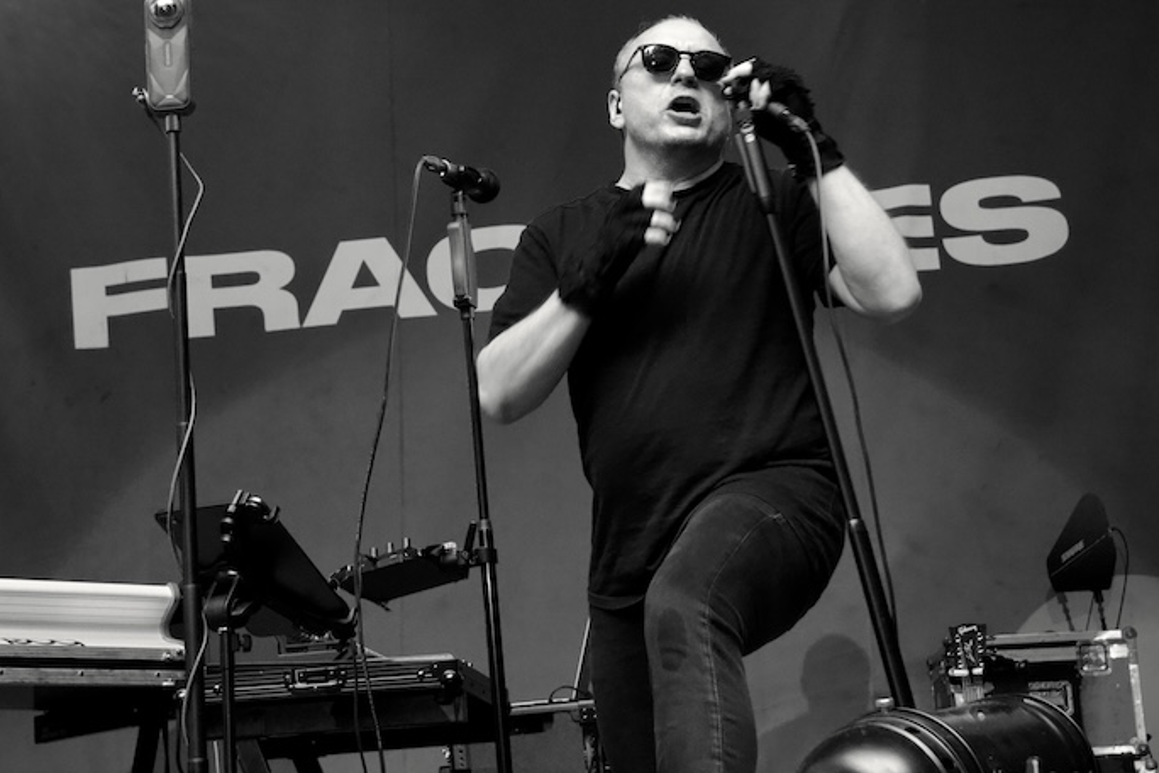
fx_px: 2543
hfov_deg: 25.6
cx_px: 490
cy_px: 294
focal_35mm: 79
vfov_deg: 17.3
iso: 1600
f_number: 4
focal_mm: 19.84
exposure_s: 1/160
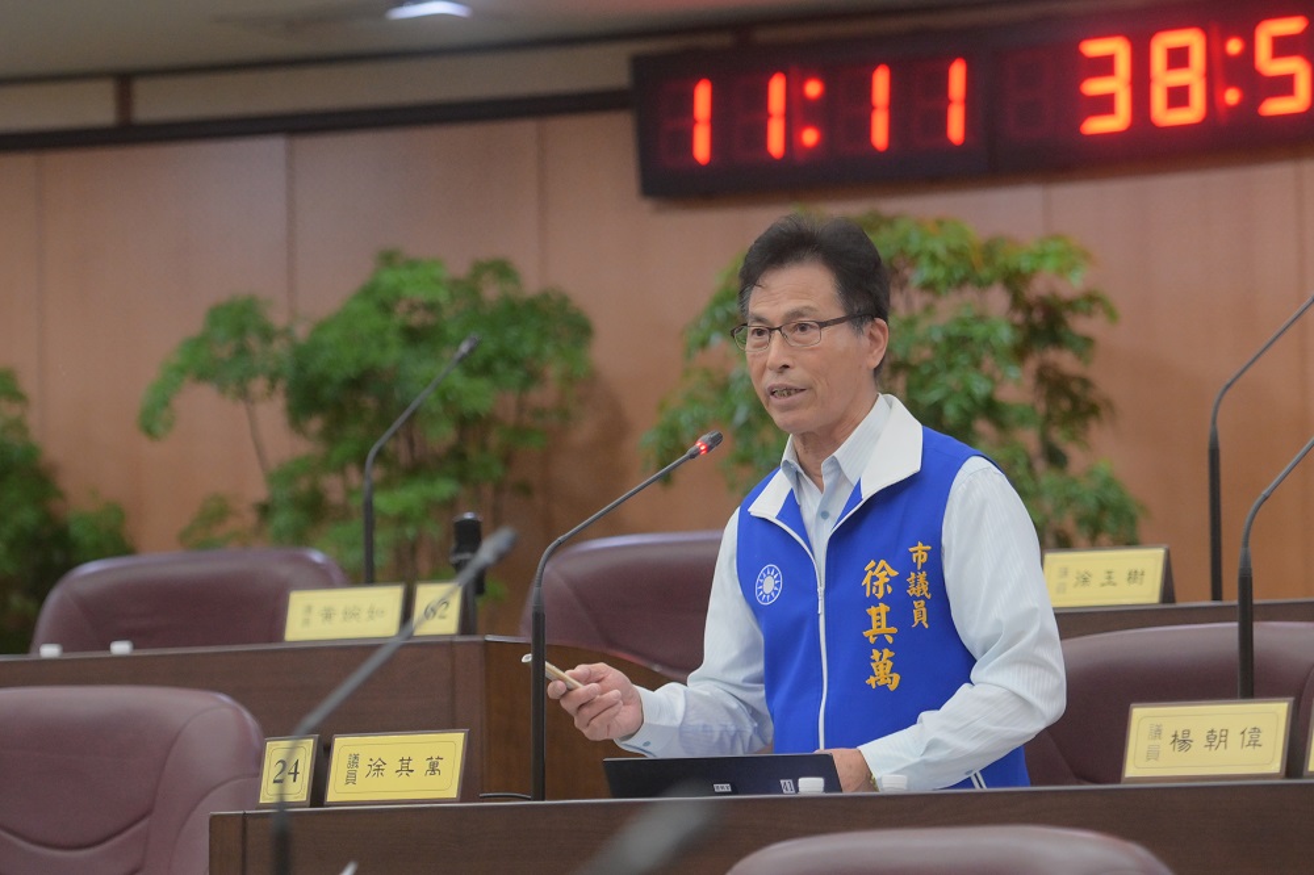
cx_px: 657
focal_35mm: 174
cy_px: 438
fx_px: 6349
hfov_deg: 11.8
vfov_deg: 7.9
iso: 1600
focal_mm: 116
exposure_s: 1/200
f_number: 3.2
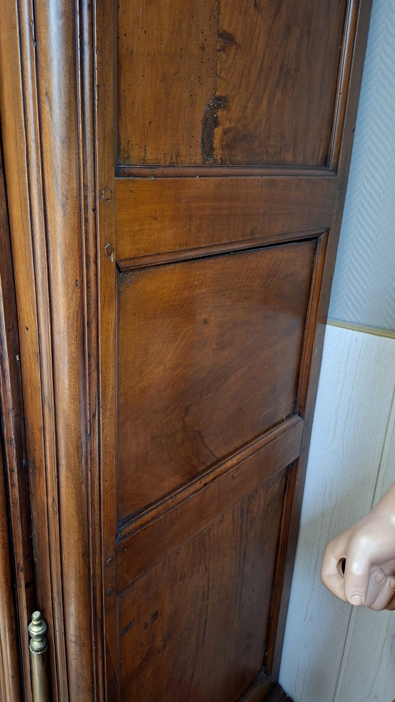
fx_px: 484
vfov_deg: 71.9
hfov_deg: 43.7
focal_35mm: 26
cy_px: 350
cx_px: 130
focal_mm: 5.54
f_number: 1.8
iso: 400
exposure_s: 1/25
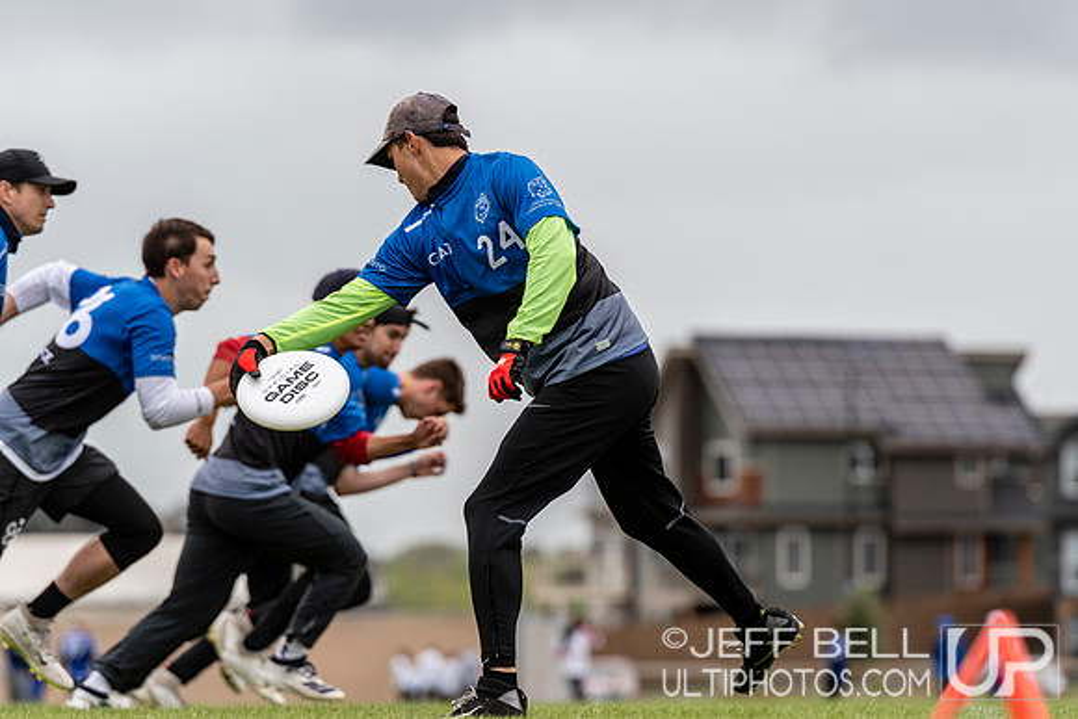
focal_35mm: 292
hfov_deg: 7.0
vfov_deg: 4.7
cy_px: 360
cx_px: 539
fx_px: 8760
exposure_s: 1/1250
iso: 200
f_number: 4
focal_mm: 195
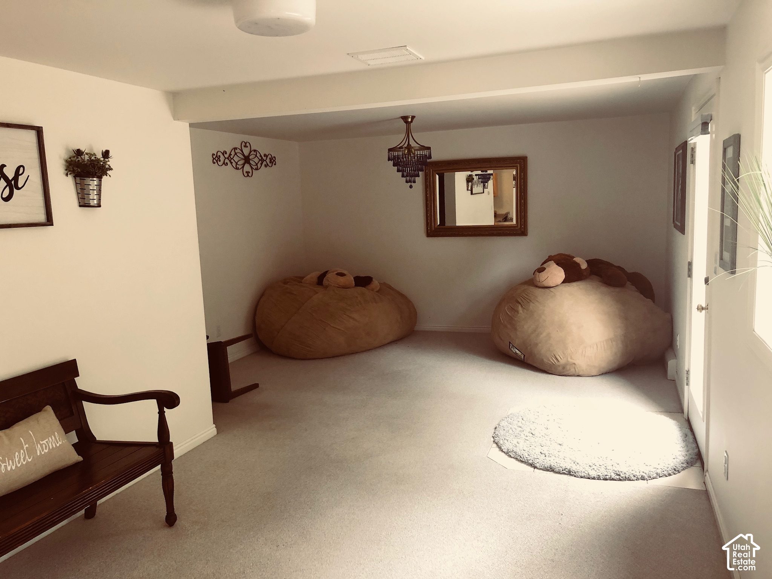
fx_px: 624
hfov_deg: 63.4
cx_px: 386
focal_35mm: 28
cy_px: 290
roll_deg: +2.2
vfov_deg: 49.7
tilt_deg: -8.3
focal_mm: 4
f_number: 1.8
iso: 40
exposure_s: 1/24
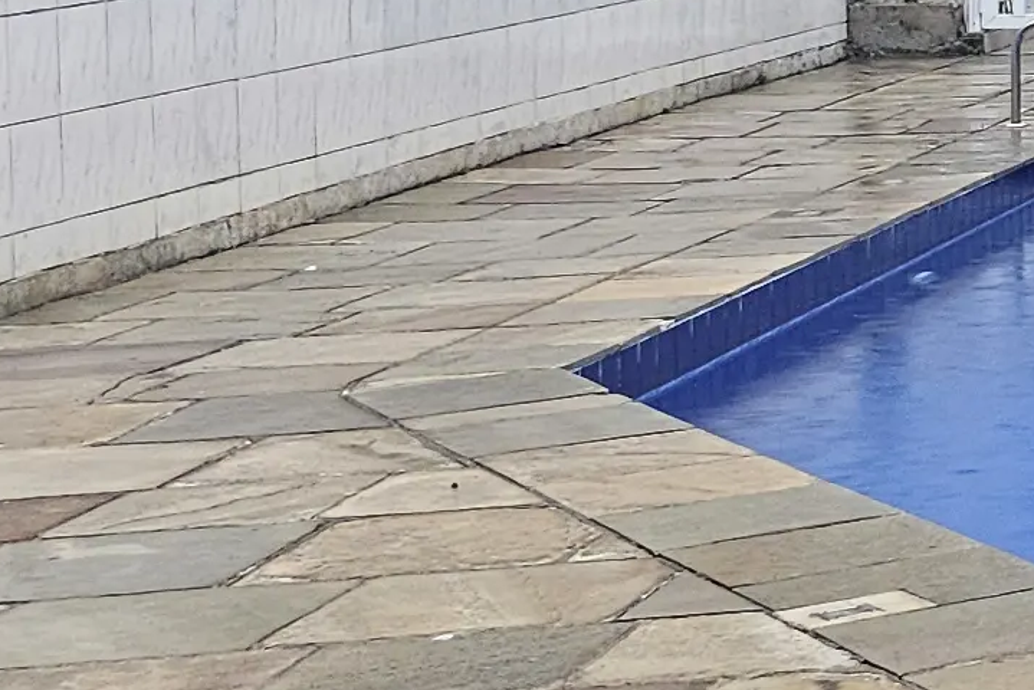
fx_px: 3821
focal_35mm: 133
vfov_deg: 10.1
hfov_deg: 11.6
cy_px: -250
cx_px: 2728
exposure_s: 1/180
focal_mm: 6.3
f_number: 1.7
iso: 80
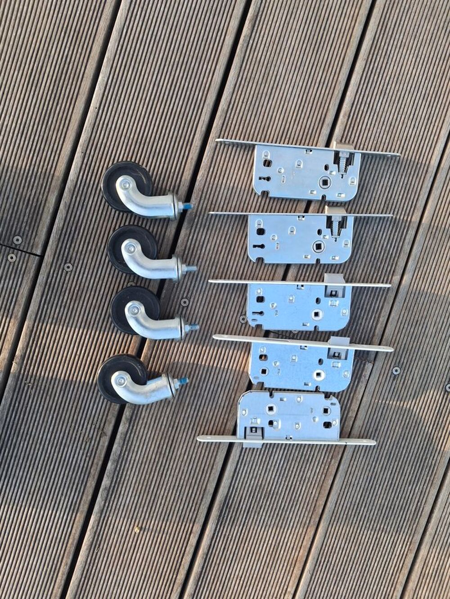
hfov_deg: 51.4
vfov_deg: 65.3
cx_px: 225
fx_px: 468
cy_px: 300
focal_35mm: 27
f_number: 1.8
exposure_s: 1/100
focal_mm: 4
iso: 50
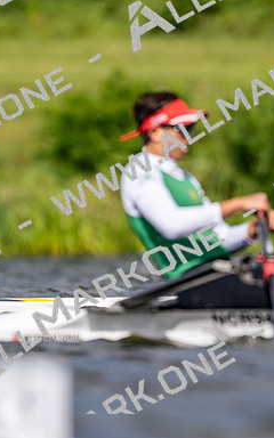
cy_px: 219
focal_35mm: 1385
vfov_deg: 1.5
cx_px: 191
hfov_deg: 0.9
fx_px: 16548
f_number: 4
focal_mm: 600
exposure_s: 1/2500
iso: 160
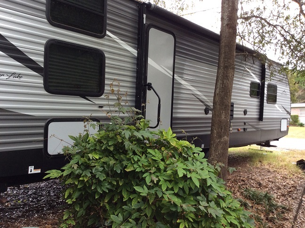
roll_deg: +1.2
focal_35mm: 32
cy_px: 114
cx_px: 152
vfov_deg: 44.1
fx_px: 282
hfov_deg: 56.9
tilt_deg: +3.4
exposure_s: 1/120
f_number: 2.4
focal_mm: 3.3
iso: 40
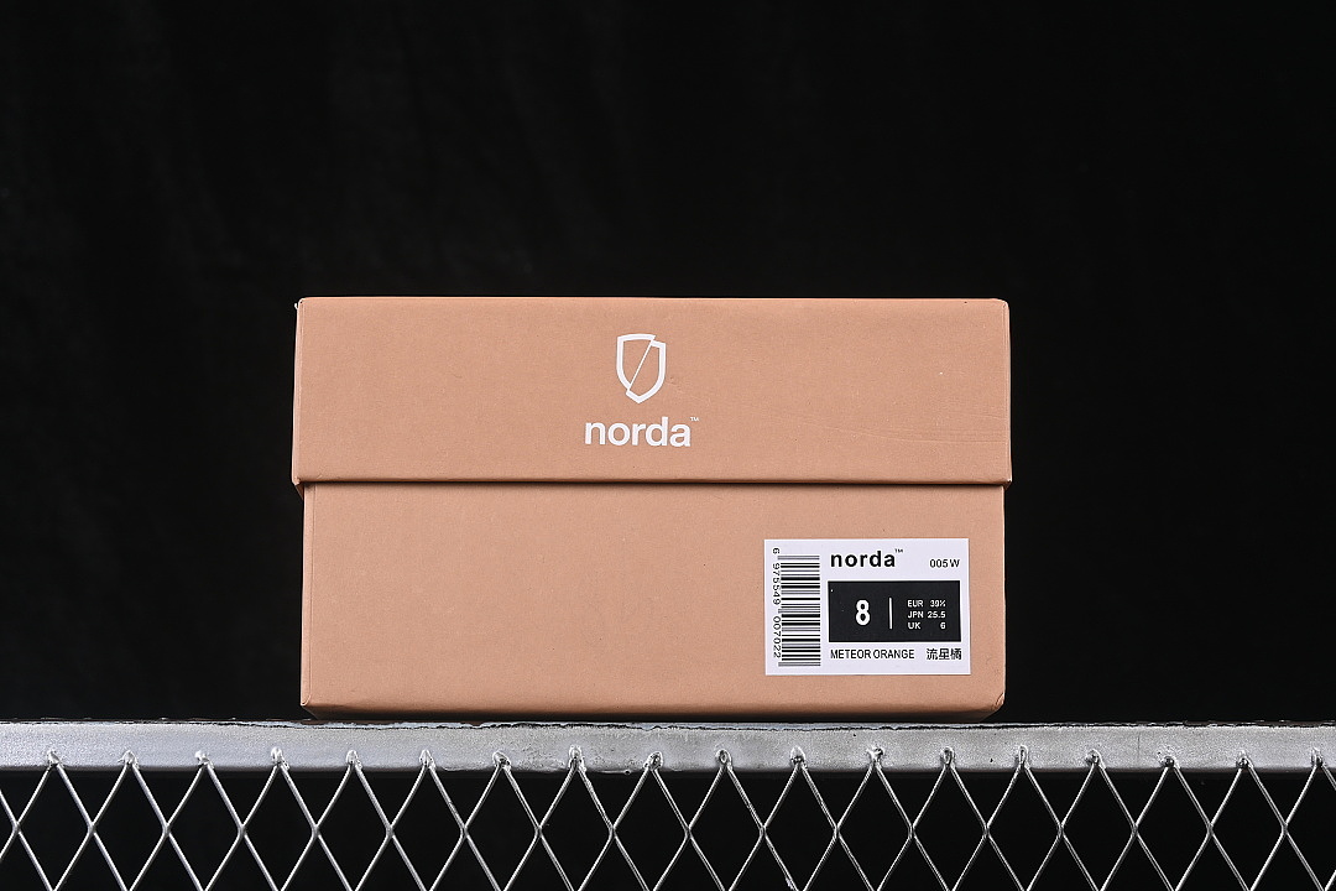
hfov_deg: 27.0
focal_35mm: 75
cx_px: 668
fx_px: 2783
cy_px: 446
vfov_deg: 18.2
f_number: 8
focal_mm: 50
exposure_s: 1/60
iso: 160
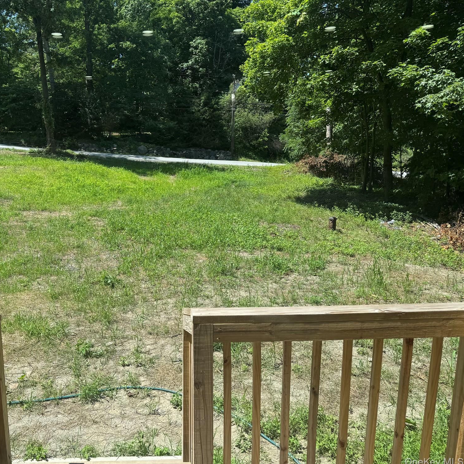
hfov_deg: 54.4
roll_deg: +0.5
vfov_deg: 55.6
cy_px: 231
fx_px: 440
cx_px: 151
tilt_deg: -12.6
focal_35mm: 29
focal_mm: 6.76
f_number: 1.78
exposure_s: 1/1923
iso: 80
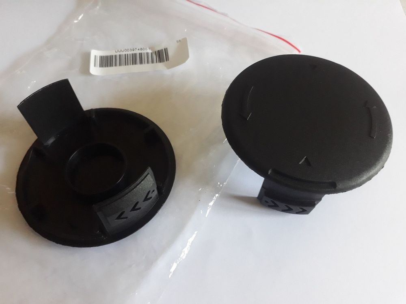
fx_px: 317
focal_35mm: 27
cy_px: 152
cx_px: 203
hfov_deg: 65.3
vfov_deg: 51.4
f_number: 1.9
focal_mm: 3.6
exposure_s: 1/17
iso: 320
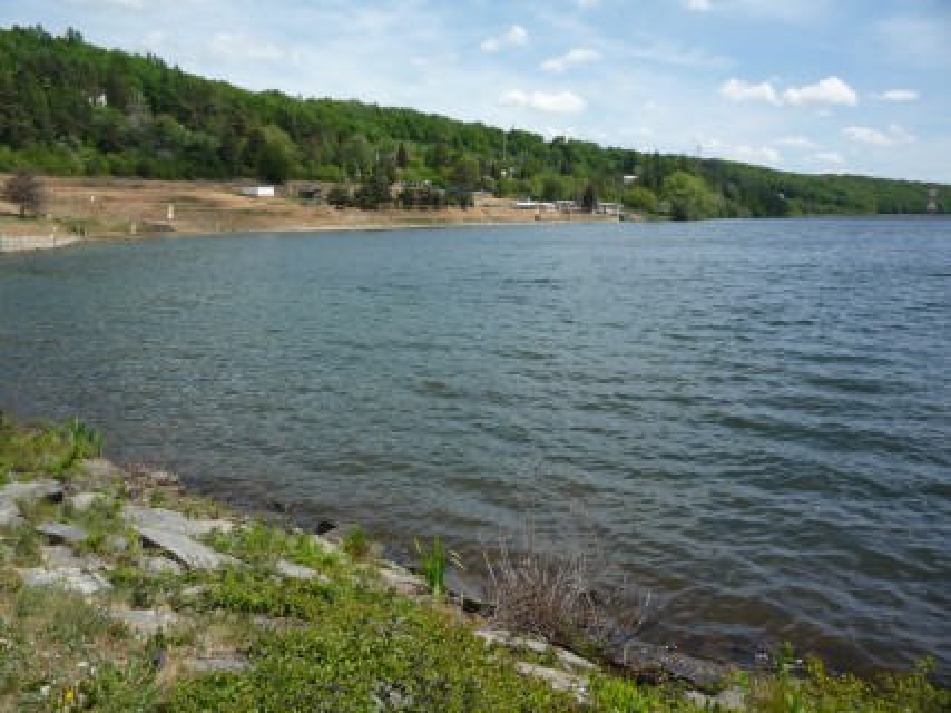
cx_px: 476
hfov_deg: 60.0
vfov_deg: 46.8
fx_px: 824
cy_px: 356
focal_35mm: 30
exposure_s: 1/400
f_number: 5.6
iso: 100
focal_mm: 5.2
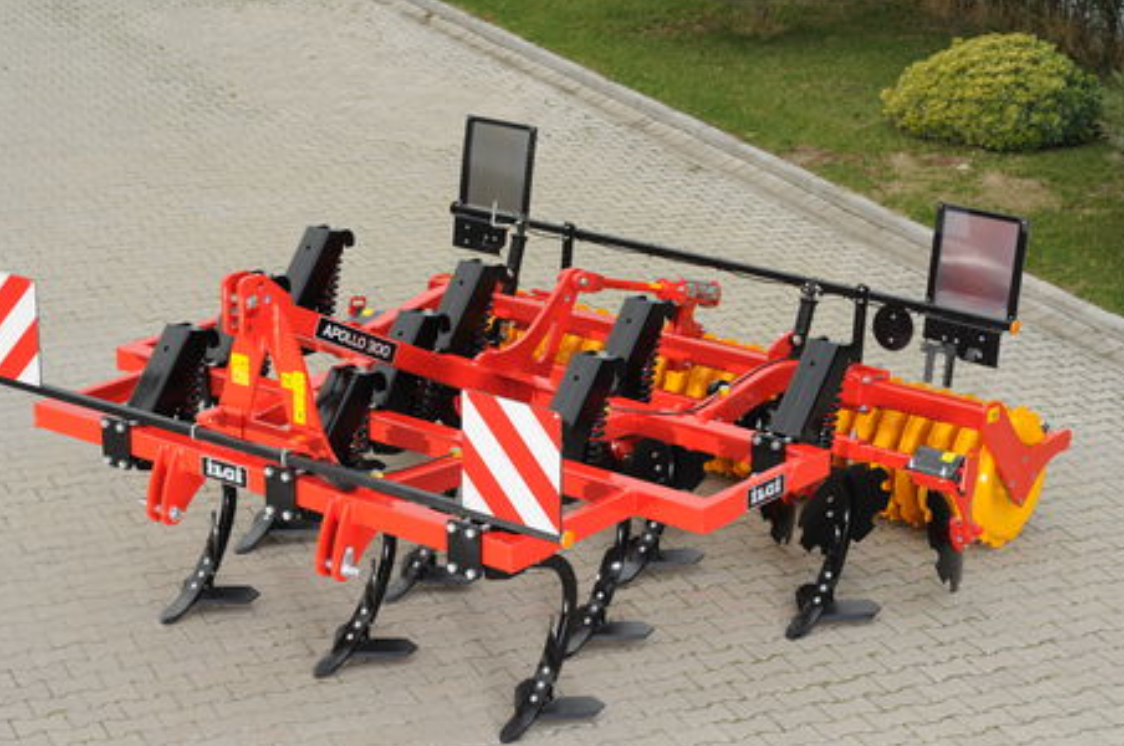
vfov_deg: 16.4
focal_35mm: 83
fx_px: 2588
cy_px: 400
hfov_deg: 24.5
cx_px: 530
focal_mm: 50
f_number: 5
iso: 200
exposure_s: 1/125
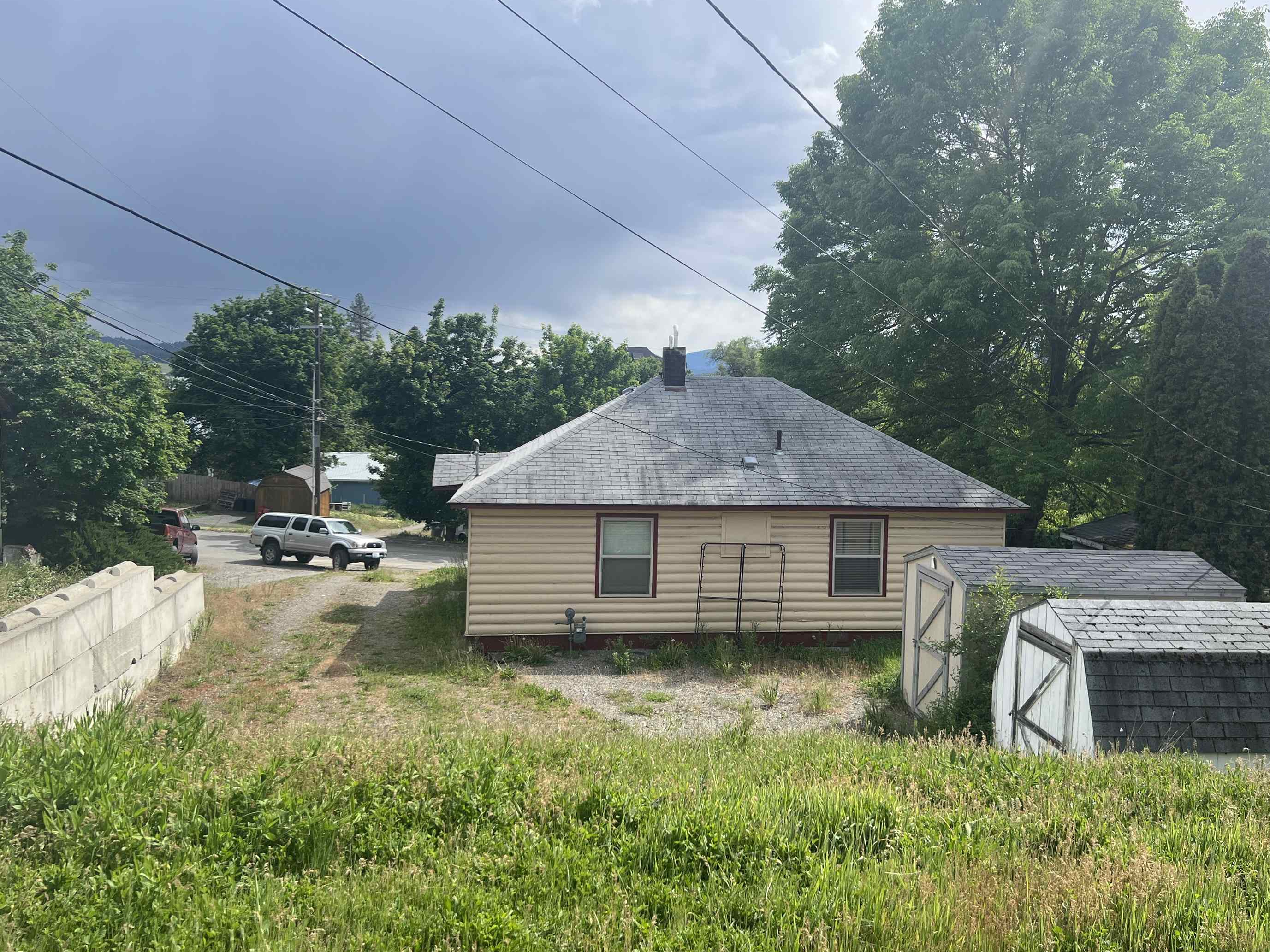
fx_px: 1064
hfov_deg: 61.5
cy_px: 469
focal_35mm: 29
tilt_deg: -3.6
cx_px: 701
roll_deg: -0.8
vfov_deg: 48.2
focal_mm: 5.7
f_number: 1.5
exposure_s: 1/3571
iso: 50
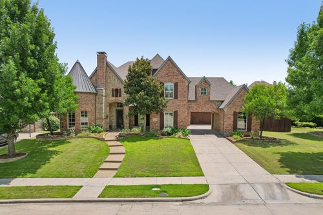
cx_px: 162
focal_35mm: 22
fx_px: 197
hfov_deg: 78.6
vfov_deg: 57.2
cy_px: 108
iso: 110
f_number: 2.8
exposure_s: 1/2500
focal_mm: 8.4
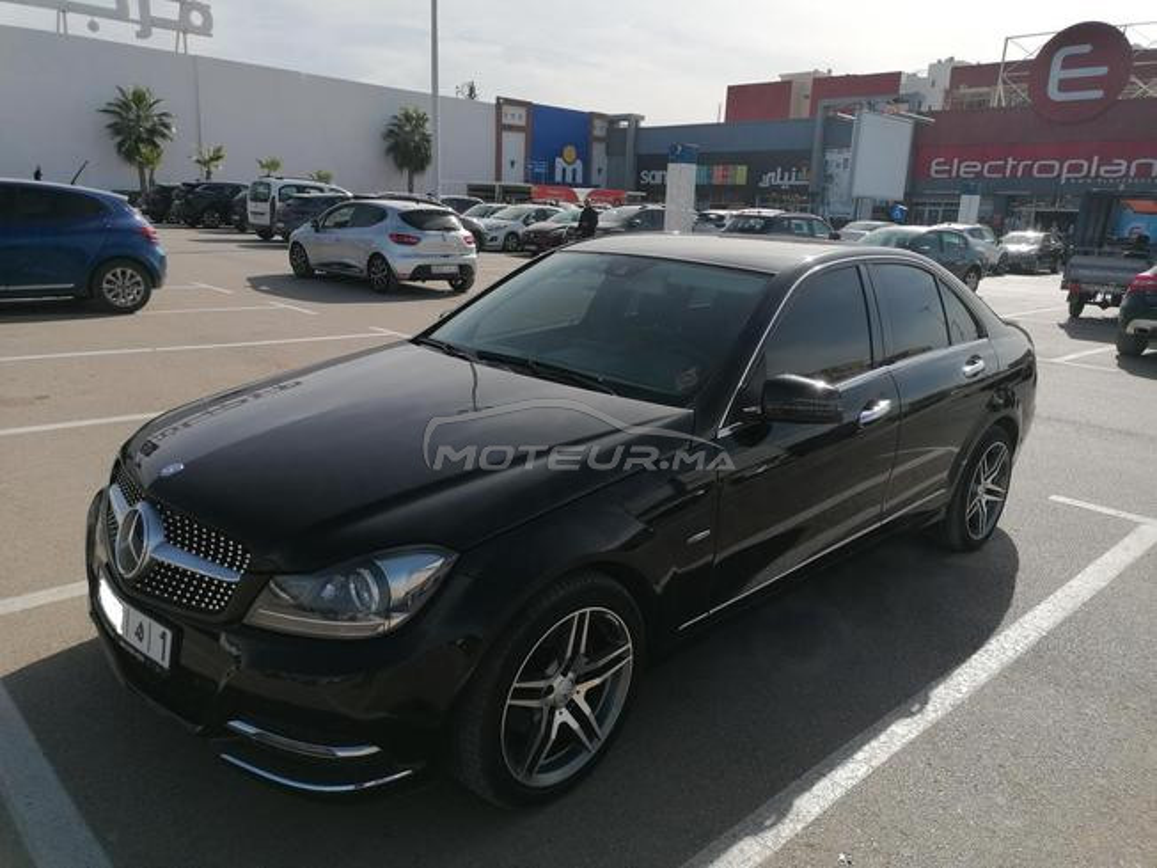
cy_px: 434
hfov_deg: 65.3
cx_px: 578
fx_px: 902
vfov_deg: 51.4
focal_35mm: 27
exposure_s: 1/2950
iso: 50
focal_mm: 4.75
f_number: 1.8
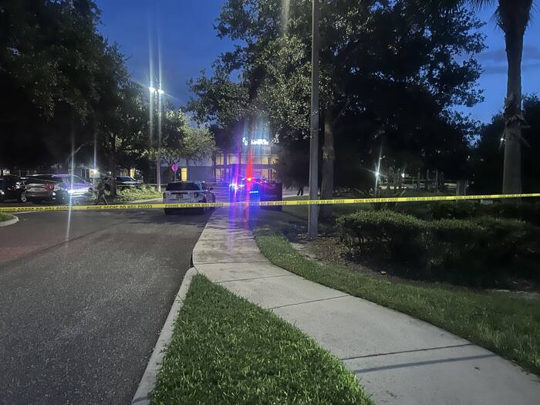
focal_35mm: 26
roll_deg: -0.6
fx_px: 406
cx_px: 270
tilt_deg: -4.5
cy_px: 202
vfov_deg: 53.1
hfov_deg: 67.3
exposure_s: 1/17
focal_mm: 5.7
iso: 800
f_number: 1.5
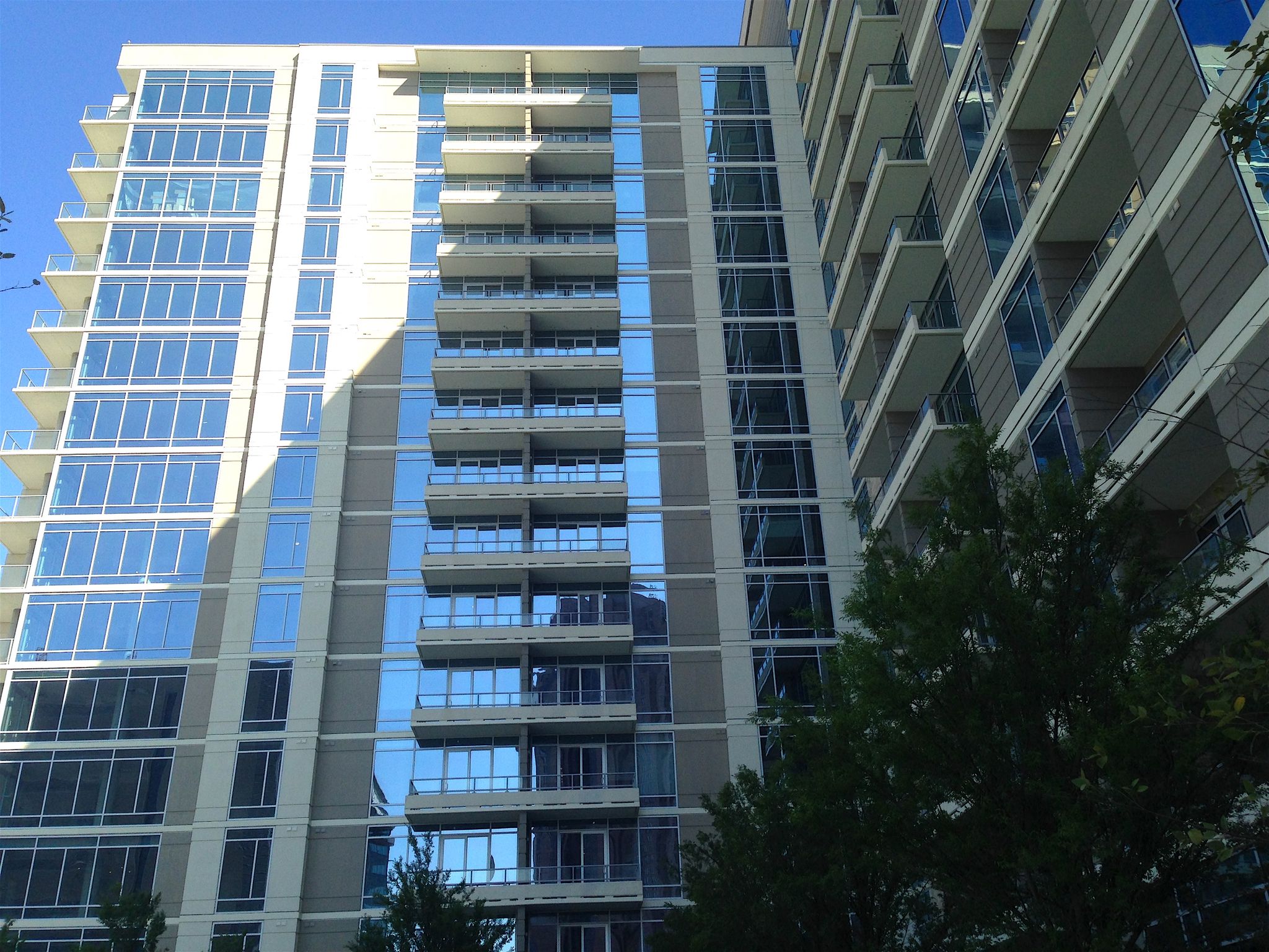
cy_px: 476
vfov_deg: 42.9
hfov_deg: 55.4
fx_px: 1210
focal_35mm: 33
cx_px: 634
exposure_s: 1/775
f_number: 2.4
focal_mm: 4.12
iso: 50
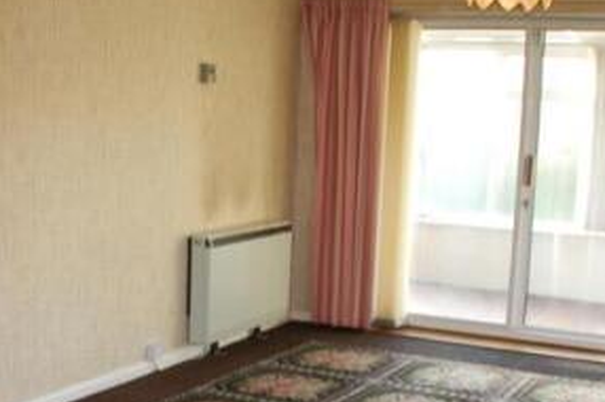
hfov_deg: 32.0
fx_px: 1041
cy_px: 299
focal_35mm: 62
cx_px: 182
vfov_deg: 21.7
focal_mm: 18
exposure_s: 1/25
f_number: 3.5
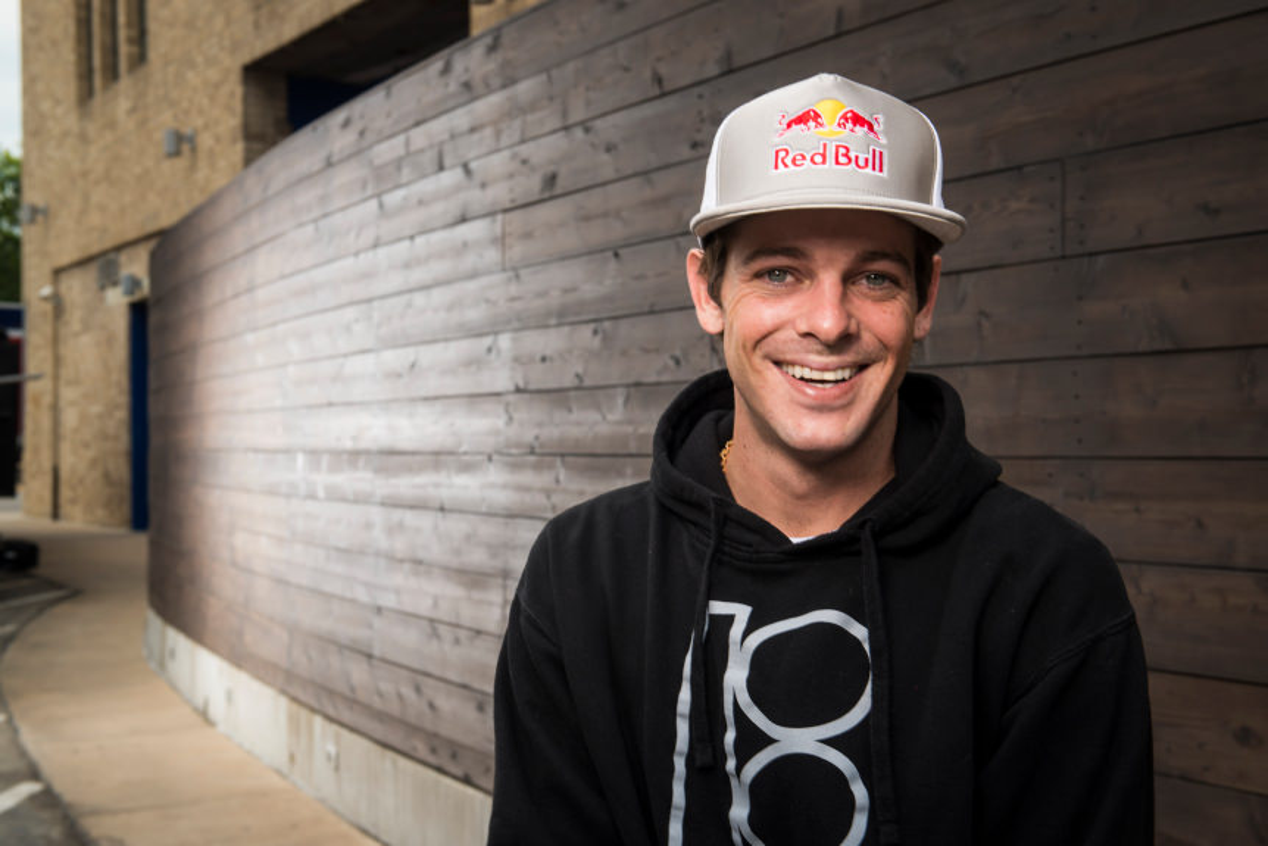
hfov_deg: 39.6
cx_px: 634
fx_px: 1761
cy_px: 423
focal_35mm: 50
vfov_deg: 27.0
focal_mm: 50
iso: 200
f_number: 9
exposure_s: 1/250
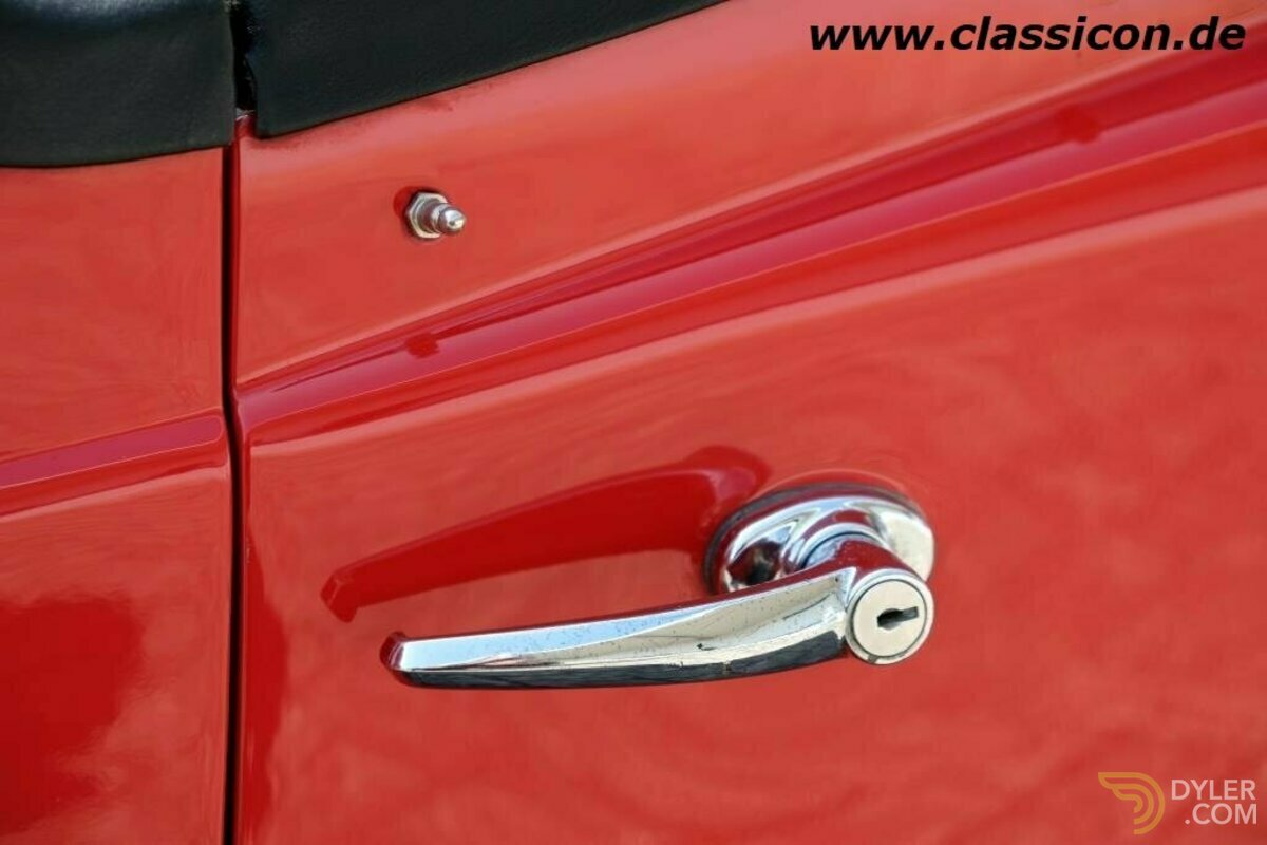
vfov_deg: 16.5
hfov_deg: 24.5
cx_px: 634
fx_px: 2921
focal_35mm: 83
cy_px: 422
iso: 200
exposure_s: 1/200
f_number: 5
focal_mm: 55
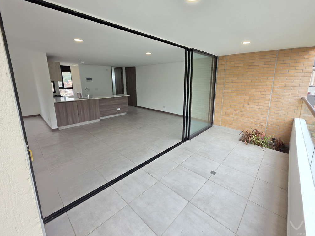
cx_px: 167
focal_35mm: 14
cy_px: 111
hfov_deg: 101.9
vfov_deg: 85.6
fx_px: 127
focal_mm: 2.2
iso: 125
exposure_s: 1/359
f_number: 1.9
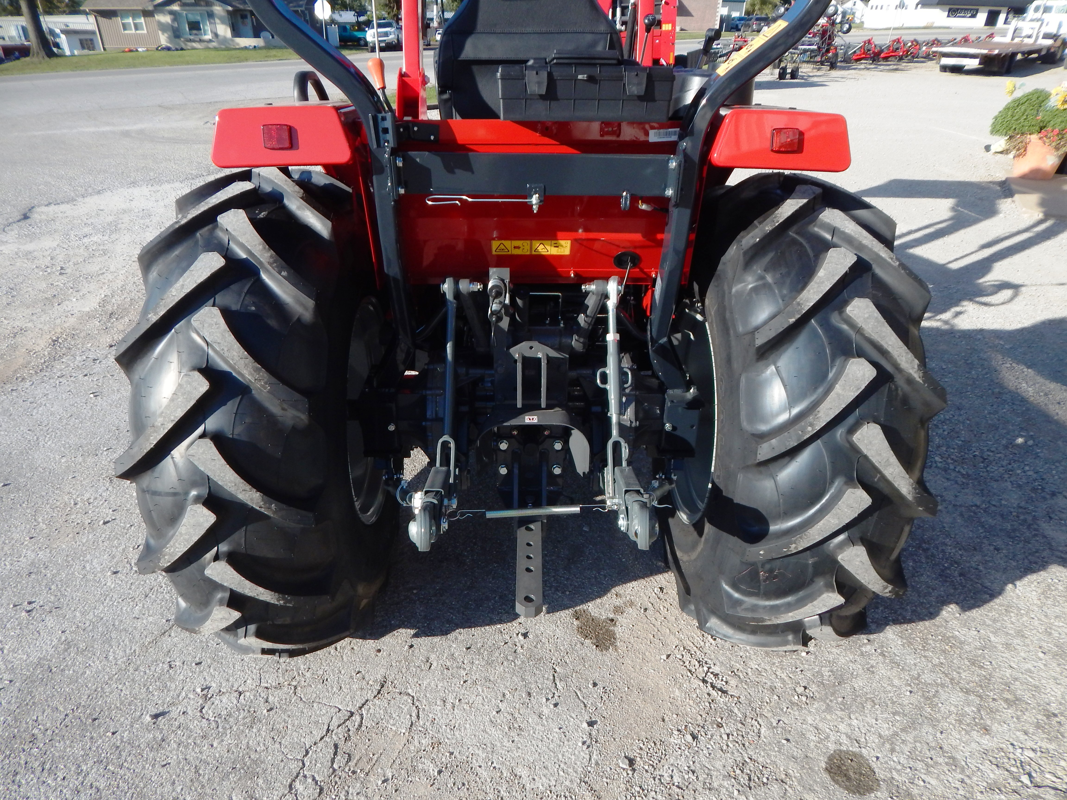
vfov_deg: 61.1
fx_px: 678
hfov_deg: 76.4
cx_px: 534
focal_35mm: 22
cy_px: 400
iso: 125
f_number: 3
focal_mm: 4
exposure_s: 1/1250
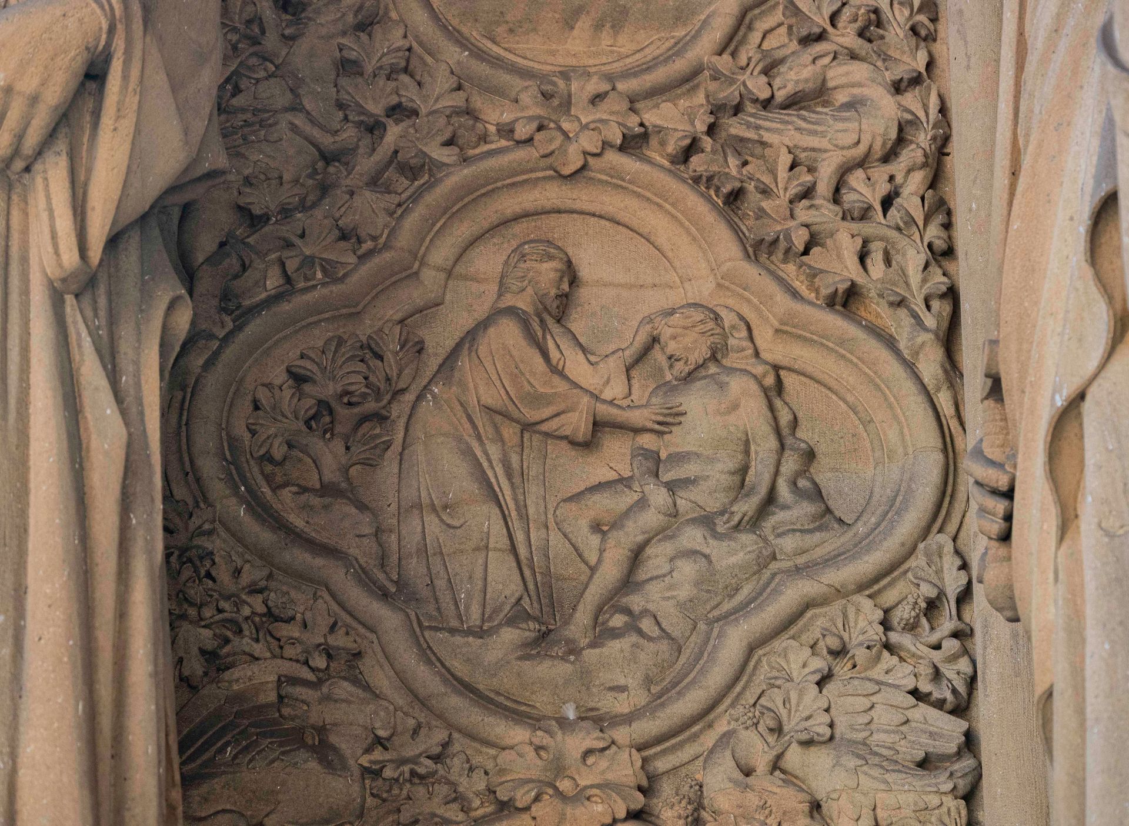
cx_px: 584
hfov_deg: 12.1
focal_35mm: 165
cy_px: 413
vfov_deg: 8.9
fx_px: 5331
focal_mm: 155
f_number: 7.1
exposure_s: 1/640
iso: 2000
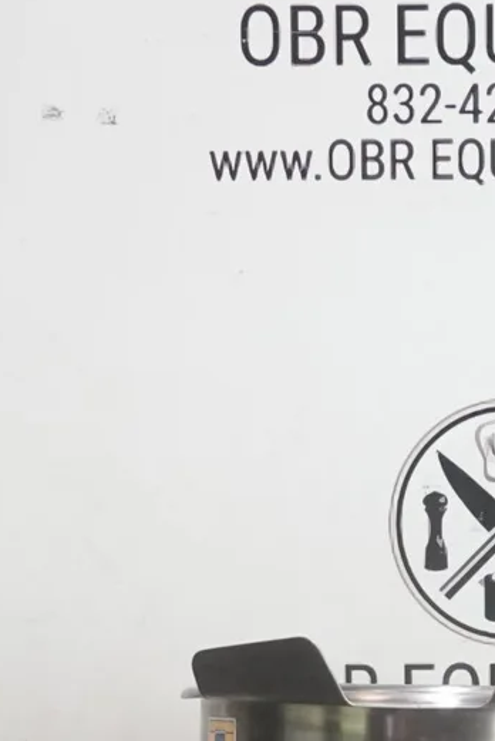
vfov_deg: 16.2
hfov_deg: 11.3
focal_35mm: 119
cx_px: 565
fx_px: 2451
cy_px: 991
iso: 640
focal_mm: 11.52
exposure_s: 1/40
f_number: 3.5
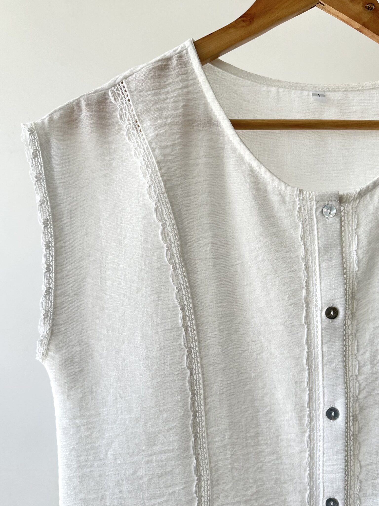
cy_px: 268
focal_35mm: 30
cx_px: 213
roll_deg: +0.4
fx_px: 438
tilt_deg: -2.0
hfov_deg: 46.7
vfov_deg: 59.9
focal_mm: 6.86
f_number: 1.78
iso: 80
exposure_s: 1/121
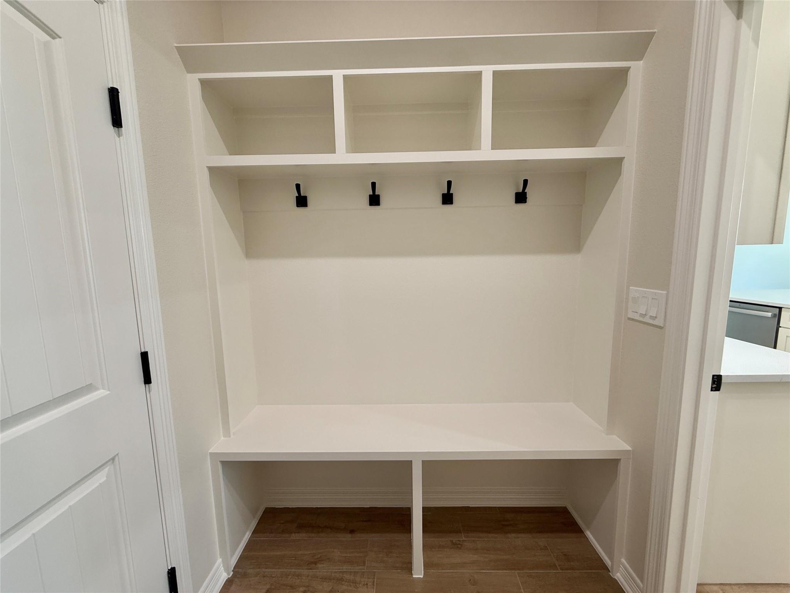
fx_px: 320
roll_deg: +0.8
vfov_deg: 85.7
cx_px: 395
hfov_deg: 102.1
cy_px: 296
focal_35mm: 14
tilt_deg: -6.7
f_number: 2.2
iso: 100
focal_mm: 2.22
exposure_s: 1/30
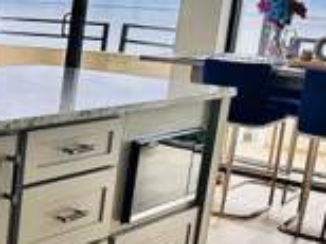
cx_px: -163
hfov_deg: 21.7
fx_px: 705
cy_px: 141
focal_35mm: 75
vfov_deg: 19.6
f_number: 1.78
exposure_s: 1/362
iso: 80
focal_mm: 6.86
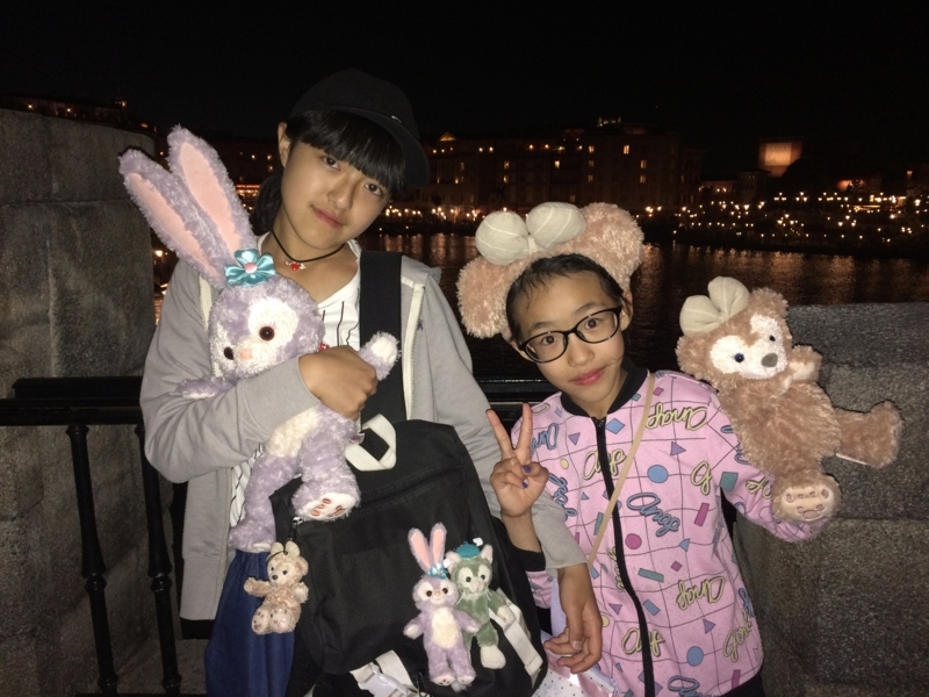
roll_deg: -0.1
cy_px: 348
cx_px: 464
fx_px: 778
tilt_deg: -11.2
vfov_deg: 48.2
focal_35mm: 29
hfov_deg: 61.7
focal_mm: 4.15
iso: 160
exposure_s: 1/16
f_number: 2.2
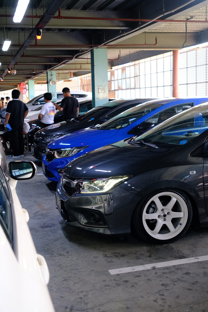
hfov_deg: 29.2
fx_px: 399
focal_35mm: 46
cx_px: 104
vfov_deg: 42.7
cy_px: 156
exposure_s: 1/100
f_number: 2.8
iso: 2500
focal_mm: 30.9
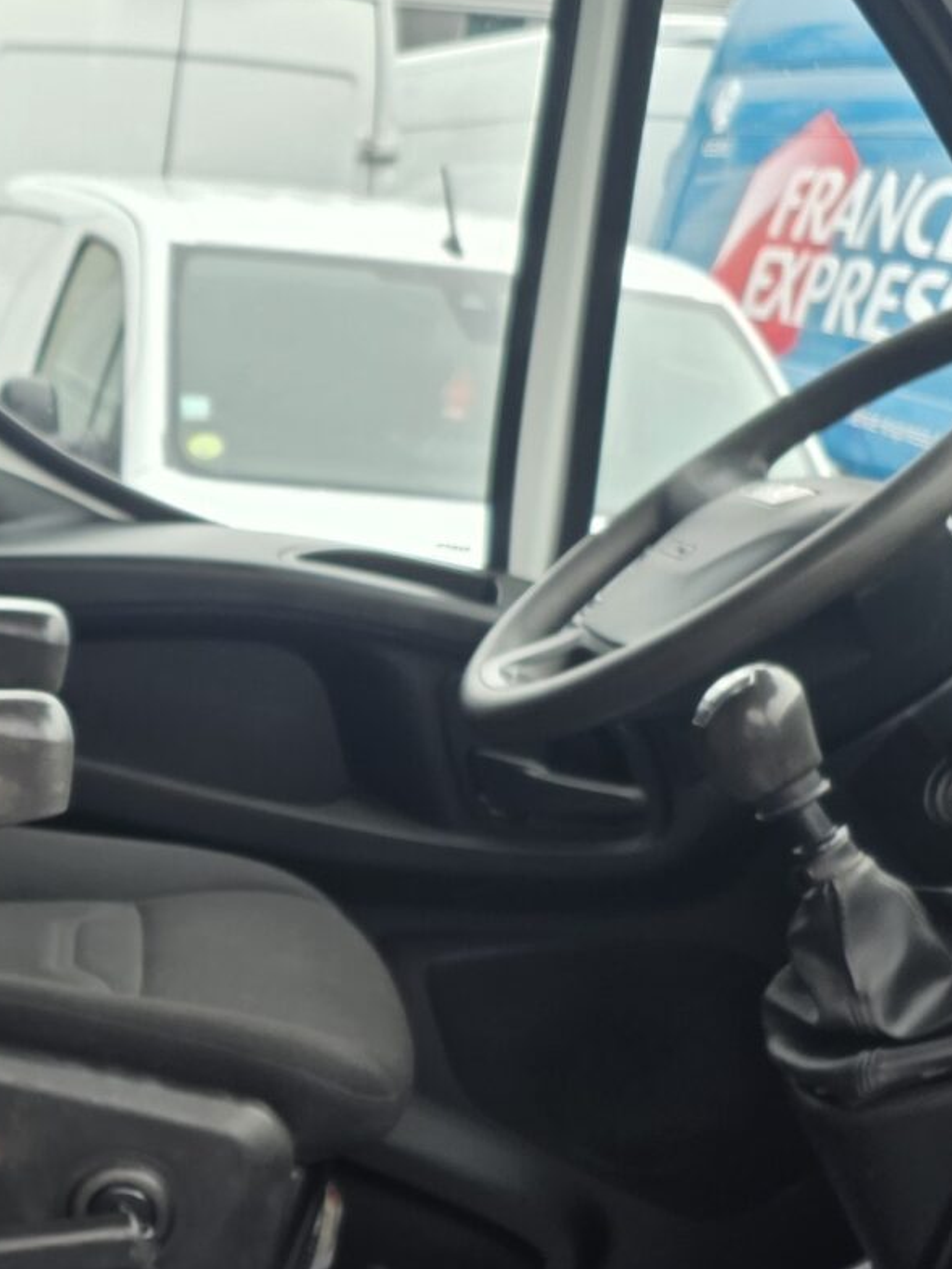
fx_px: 2749
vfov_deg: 25.6
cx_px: -538
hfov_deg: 17.4
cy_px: 975
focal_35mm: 75
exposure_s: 1/180
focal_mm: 6.25
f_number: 1.7
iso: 64
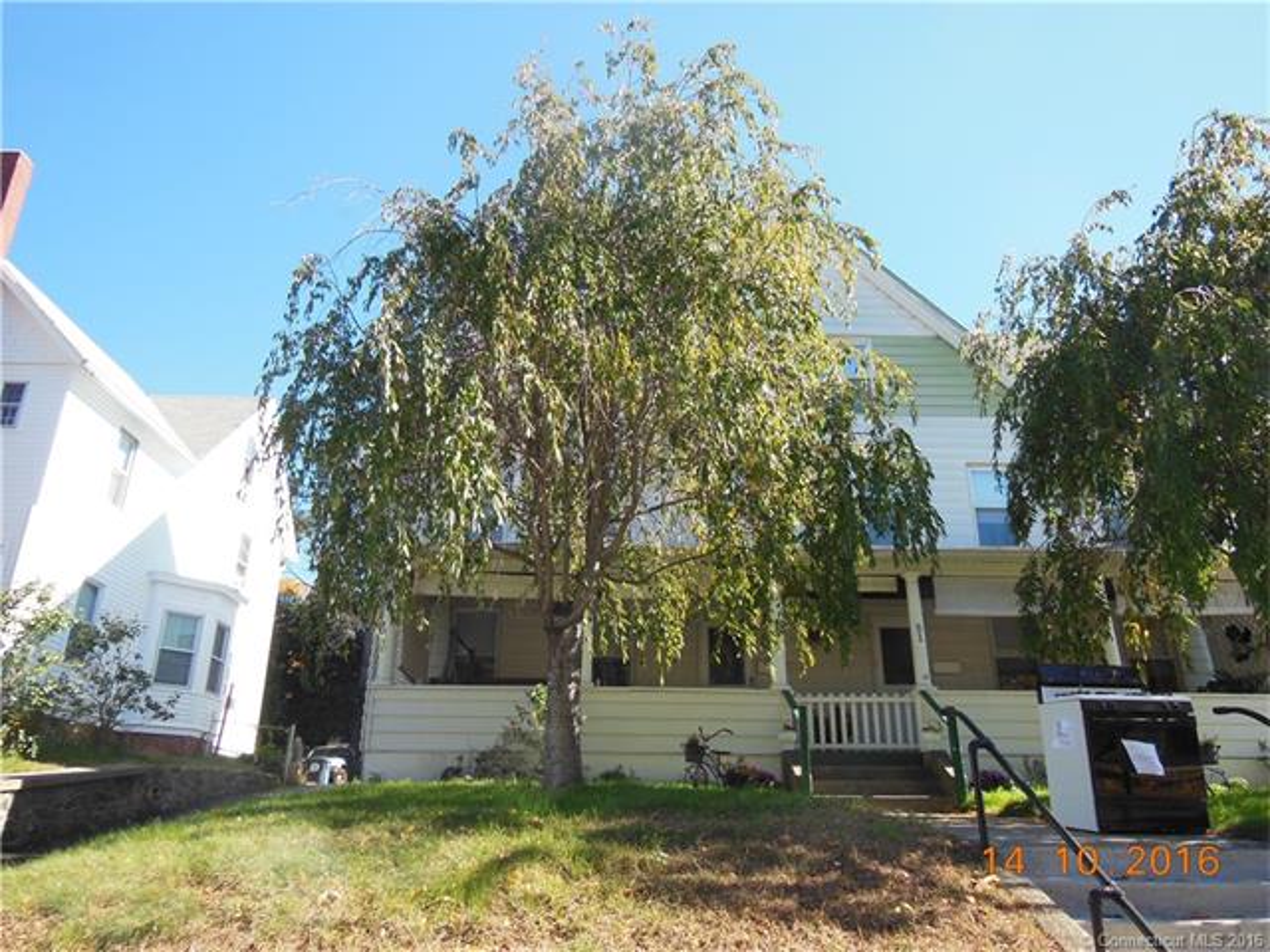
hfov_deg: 69.4
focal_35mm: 25
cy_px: 476
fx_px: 917
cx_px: 635
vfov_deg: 54.9
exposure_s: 1/320
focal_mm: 4.5
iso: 125
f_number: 3.5
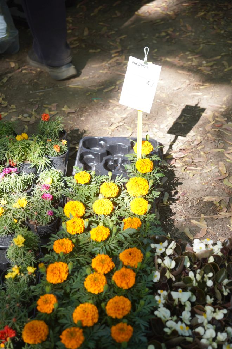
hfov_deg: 18.2
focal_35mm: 75
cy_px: 174
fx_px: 725
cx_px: 116
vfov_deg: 27.0
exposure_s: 1/200
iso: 100
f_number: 3.5
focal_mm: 50
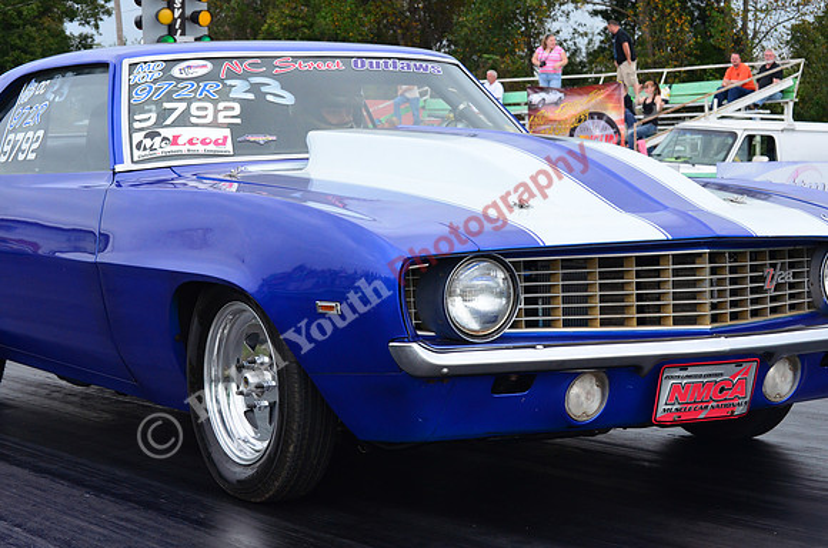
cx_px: 414
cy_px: 274
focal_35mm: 82
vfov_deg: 16.5
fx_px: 1893
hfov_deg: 24.7
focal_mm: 55
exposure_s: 1/400
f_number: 10
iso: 1000
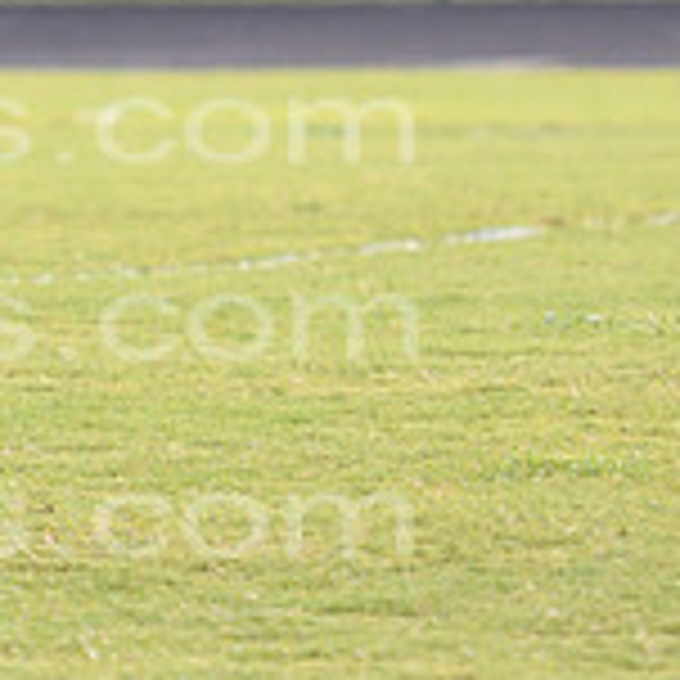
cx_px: -603
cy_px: -164
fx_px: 16313
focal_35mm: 734
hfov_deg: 2.4
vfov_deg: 2.4
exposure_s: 1/500
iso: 800
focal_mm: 150
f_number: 3.2
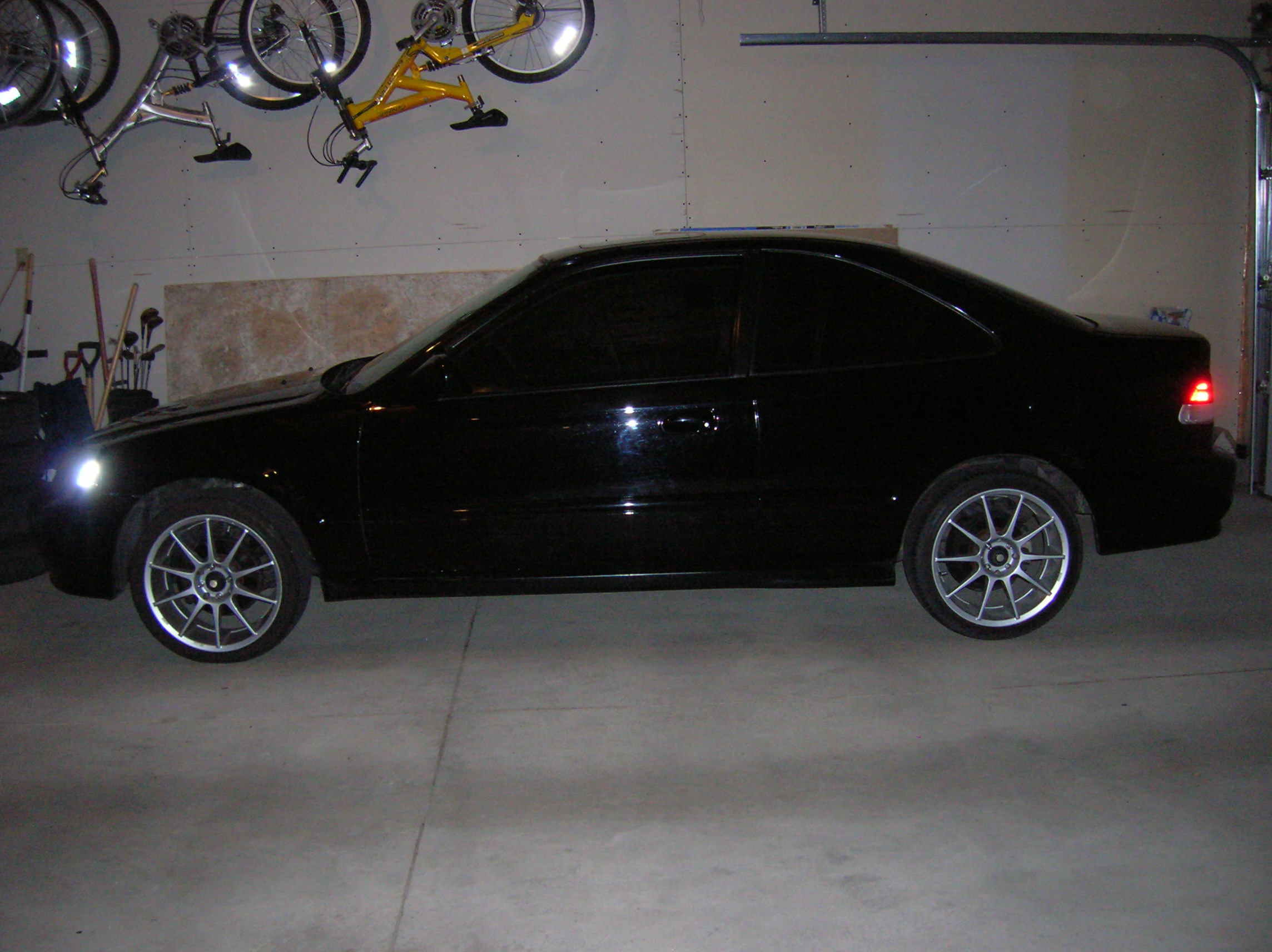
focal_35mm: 34
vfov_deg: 41.7
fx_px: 1248
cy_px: 476
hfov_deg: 54.0
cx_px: 636
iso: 200
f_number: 2.9
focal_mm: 5.7
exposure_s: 1/60.1
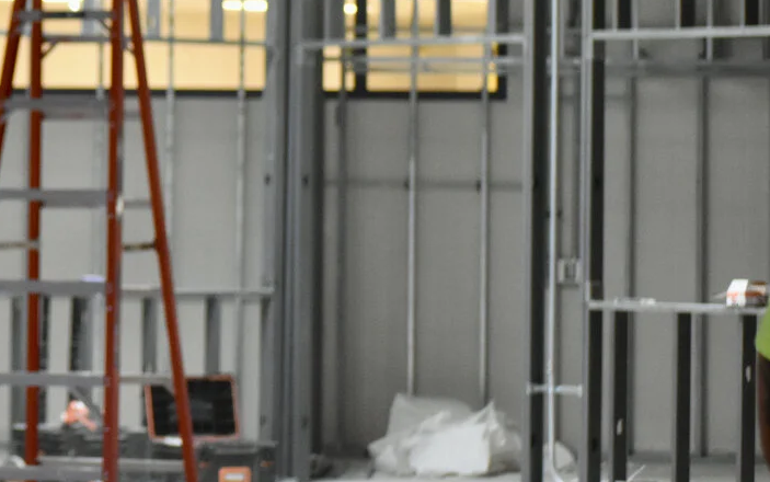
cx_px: -50
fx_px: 4013
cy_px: -36
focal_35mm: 191
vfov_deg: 6.8
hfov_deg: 10.8
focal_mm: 55
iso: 2000
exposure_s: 1/60
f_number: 4
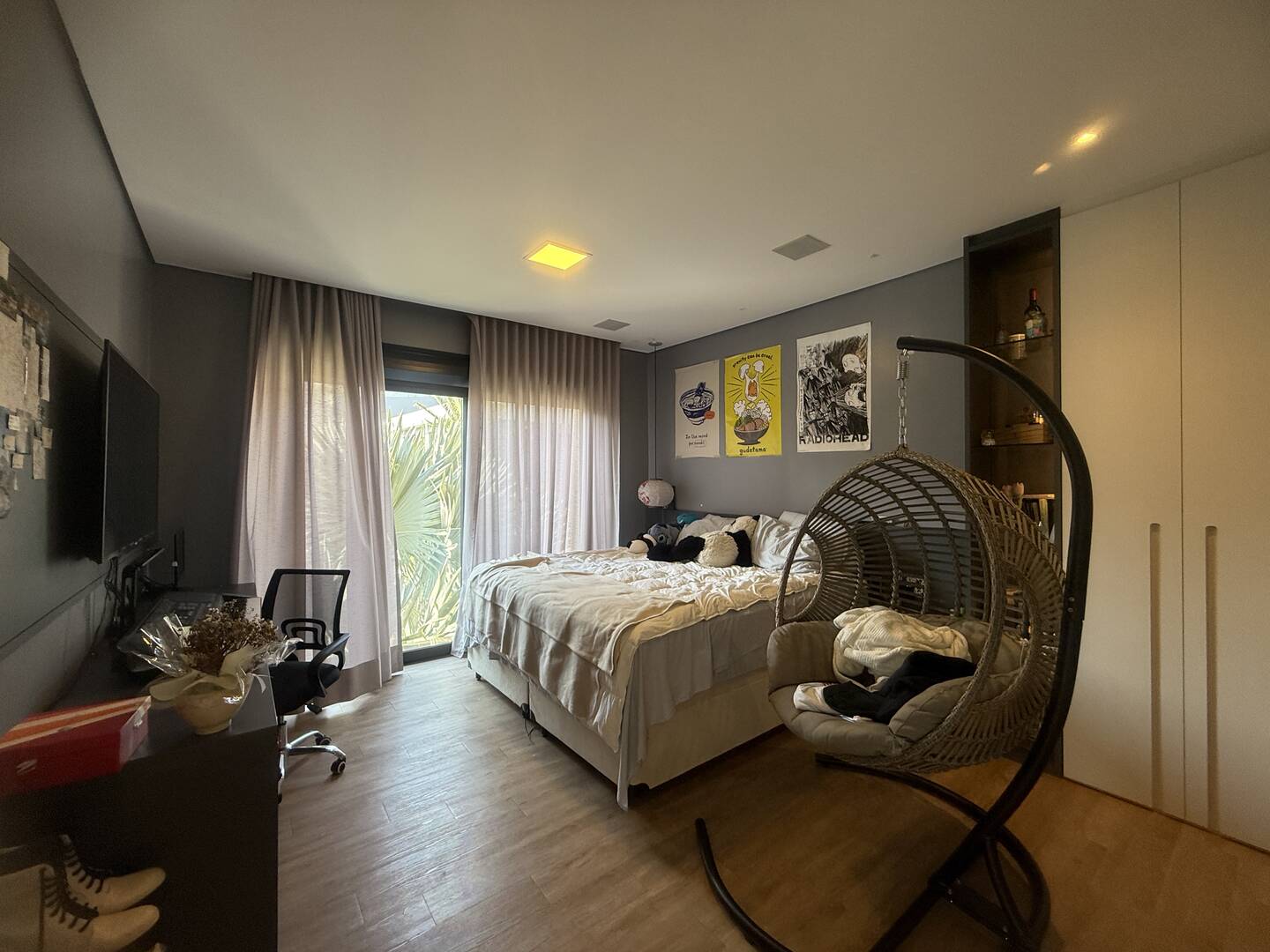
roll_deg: +0.0
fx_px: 514
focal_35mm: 14
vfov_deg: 85.7
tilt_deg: +1.0
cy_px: 476
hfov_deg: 102.1
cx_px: 635
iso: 100
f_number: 2.2
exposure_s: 1/99
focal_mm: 2.22
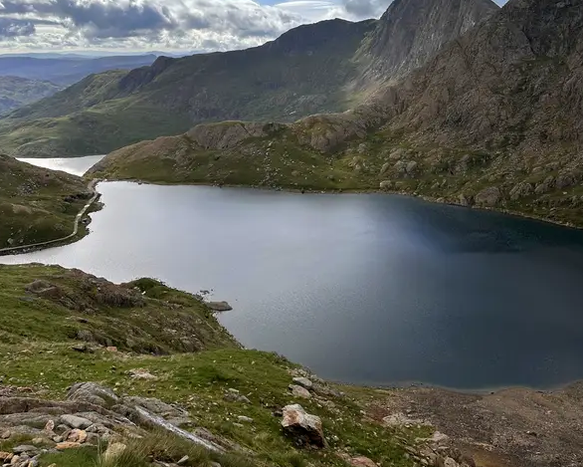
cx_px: 292
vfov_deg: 45.2
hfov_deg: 55.7
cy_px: 159
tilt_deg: -12.3
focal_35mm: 32
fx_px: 552
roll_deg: +2.0
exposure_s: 1/7576
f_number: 1.78
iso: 80
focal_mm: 6.86
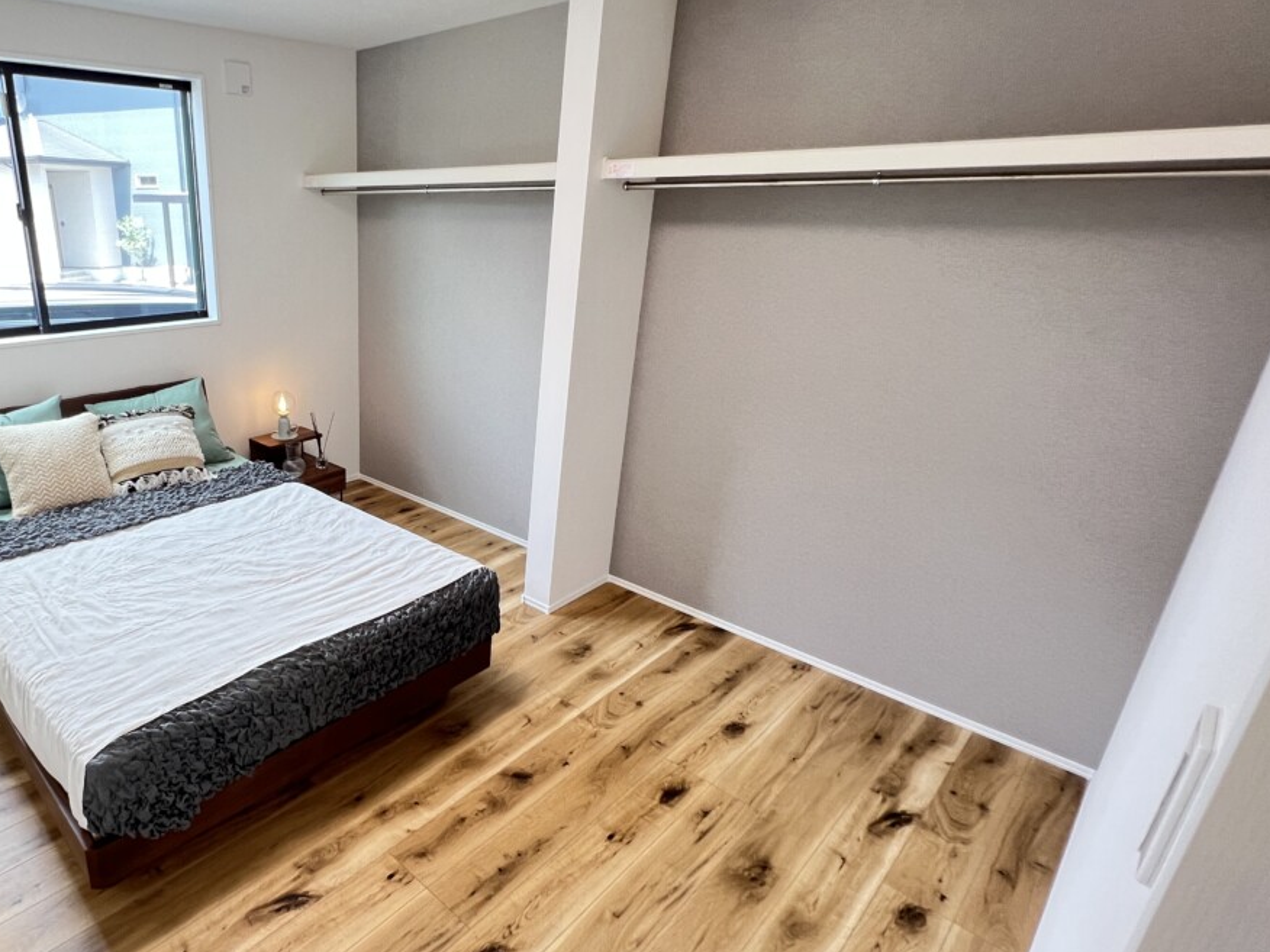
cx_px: 371
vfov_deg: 68.7
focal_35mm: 19
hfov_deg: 80.2
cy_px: 474
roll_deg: +0.5
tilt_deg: -20.3
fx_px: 697
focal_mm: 1.57
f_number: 1.8
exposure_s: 1/60
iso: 200
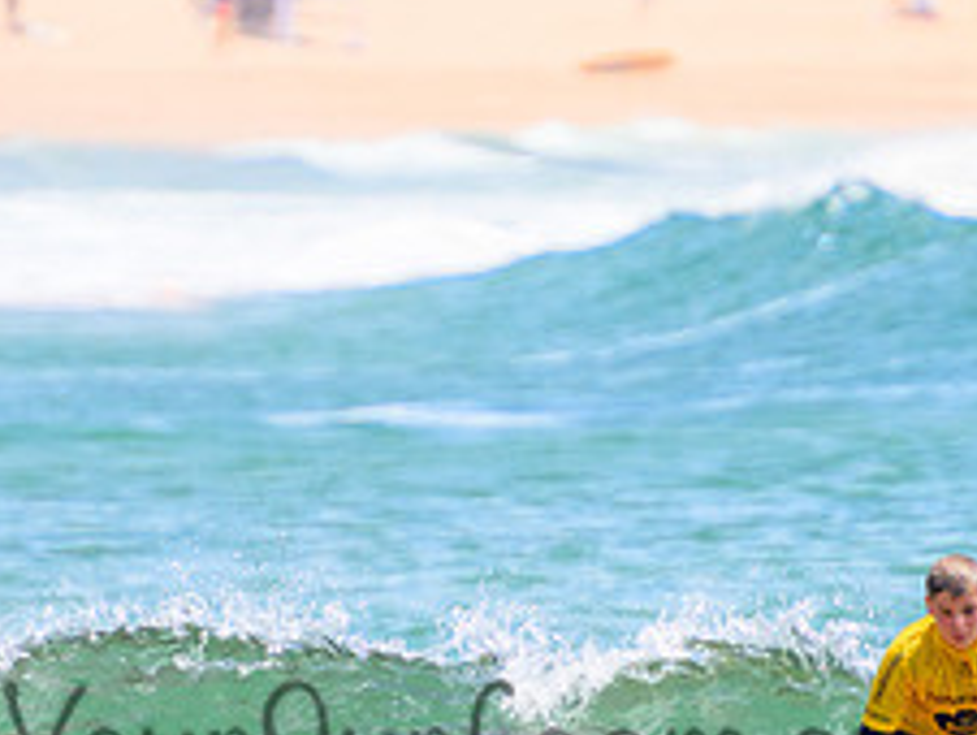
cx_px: 325
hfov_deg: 1.5
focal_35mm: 1356
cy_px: 398
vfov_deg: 1.1
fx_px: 38312
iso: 280
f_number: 5.6
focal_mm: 400
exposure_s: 1/2000
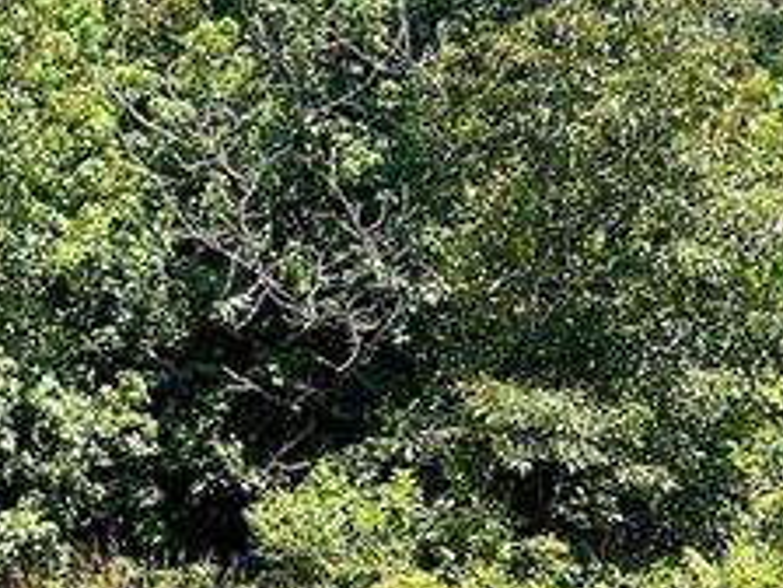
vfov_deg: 12.1
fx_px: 2692
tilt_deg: -5.4
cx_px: 105
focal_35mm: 119
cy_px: 780
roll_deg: -0.9
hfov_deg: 16.4
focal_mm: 5.7
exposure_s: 1/1511
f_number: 1.5
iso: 50
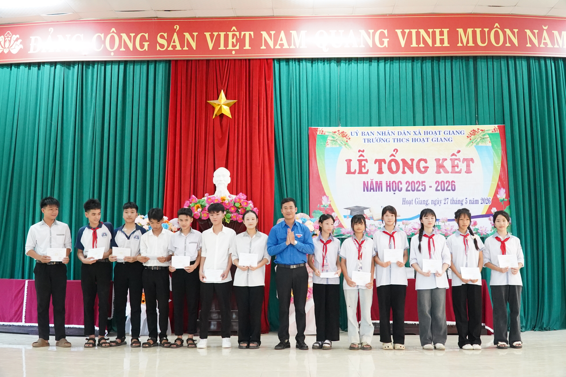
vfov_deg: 40.0
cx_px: 283
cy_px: 188
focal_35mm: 33
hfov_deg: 57.2
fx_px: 519
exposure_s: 1/80
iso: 8000
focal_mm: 22
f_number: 5.6
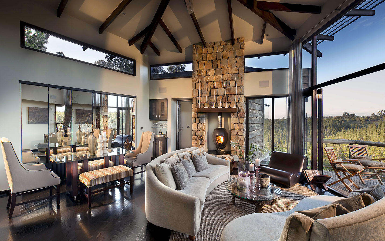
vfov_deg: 74.8
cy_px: 123
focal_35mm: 15
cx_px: 198
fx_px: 157
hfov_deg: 101.4
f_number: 8
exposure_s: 1/10
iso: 200
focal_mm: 14
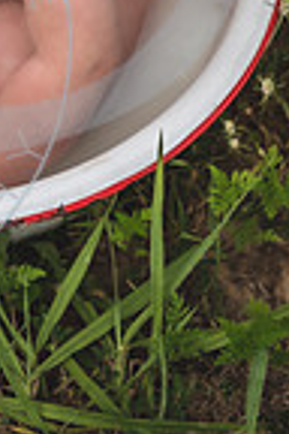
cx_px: -72
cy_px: -187
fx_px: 2637
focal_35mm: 219
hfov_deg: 6.2
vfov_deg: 9.2
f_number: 2.8
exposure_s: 1/320
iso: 100
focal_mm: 70
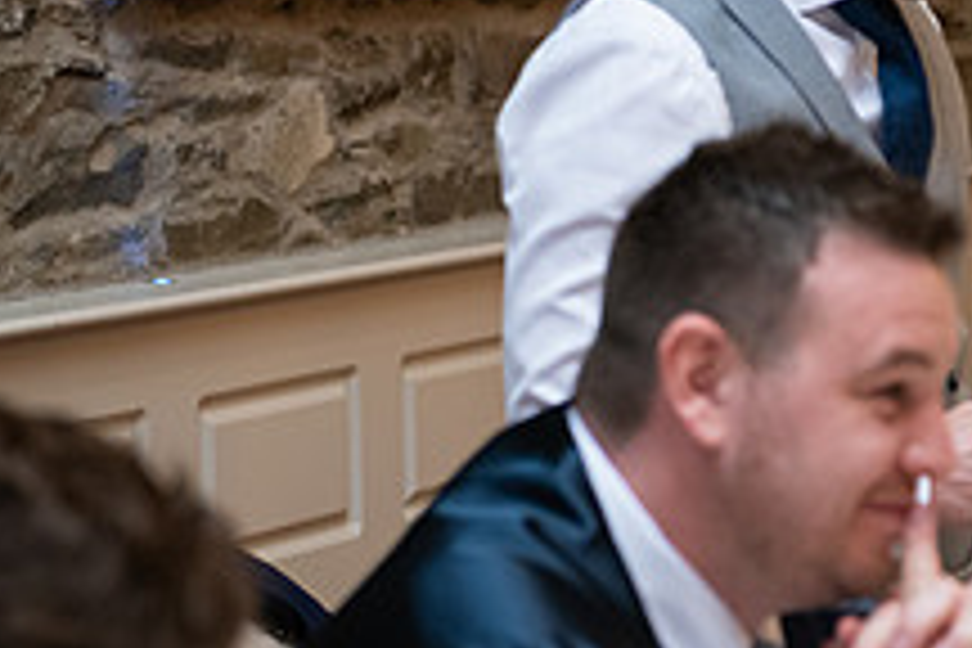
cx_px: 945
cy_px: 227
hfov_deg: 10.9
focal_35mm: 188
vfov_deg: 7.3
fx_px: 5076
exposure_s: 1/160
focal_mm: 70
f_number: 3.5
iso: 800
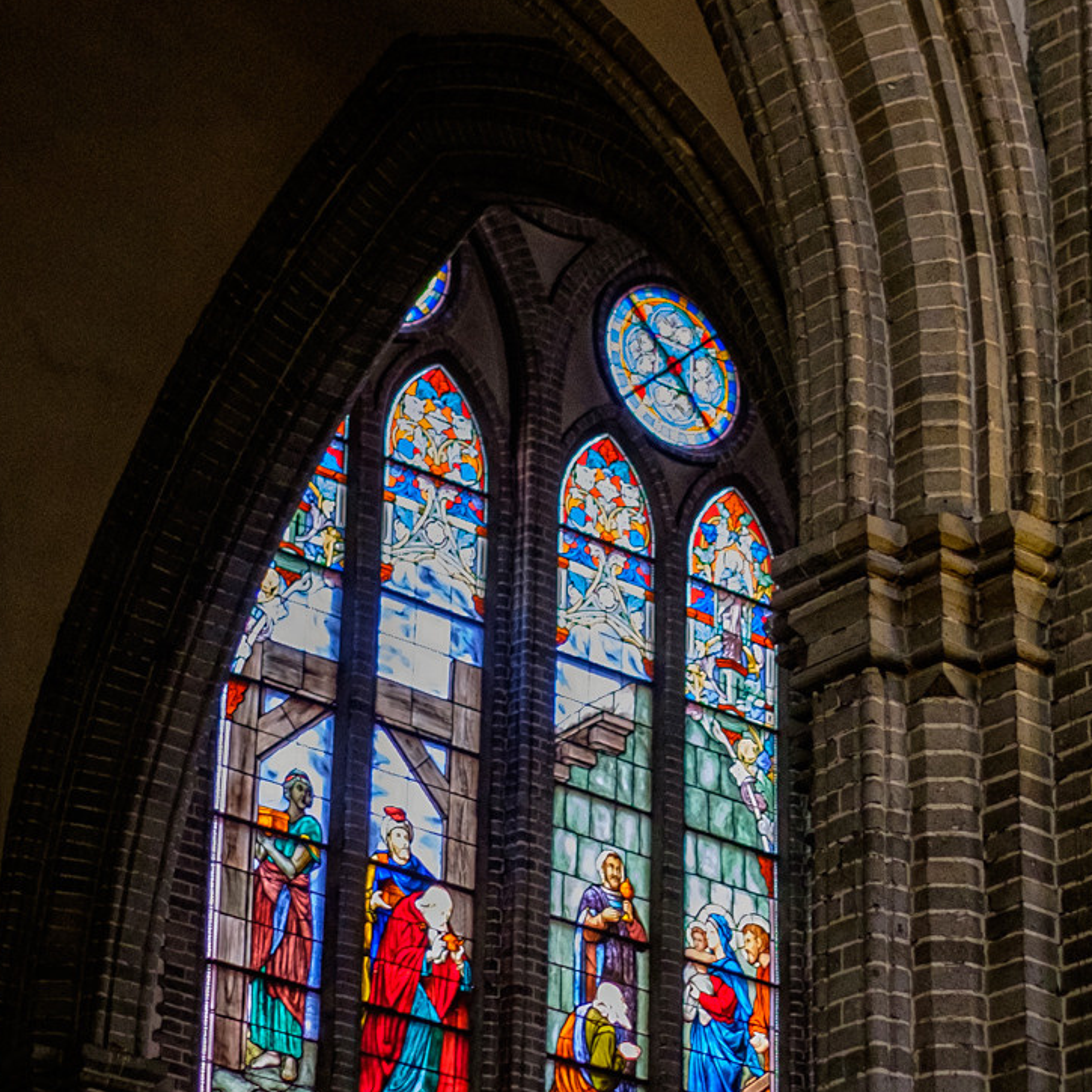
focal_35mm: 105
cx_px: 612
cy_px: 750
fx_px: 3747
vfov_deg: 16.5
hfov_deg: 16.6
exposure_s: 1/125
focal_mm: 23
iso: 640
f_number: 2
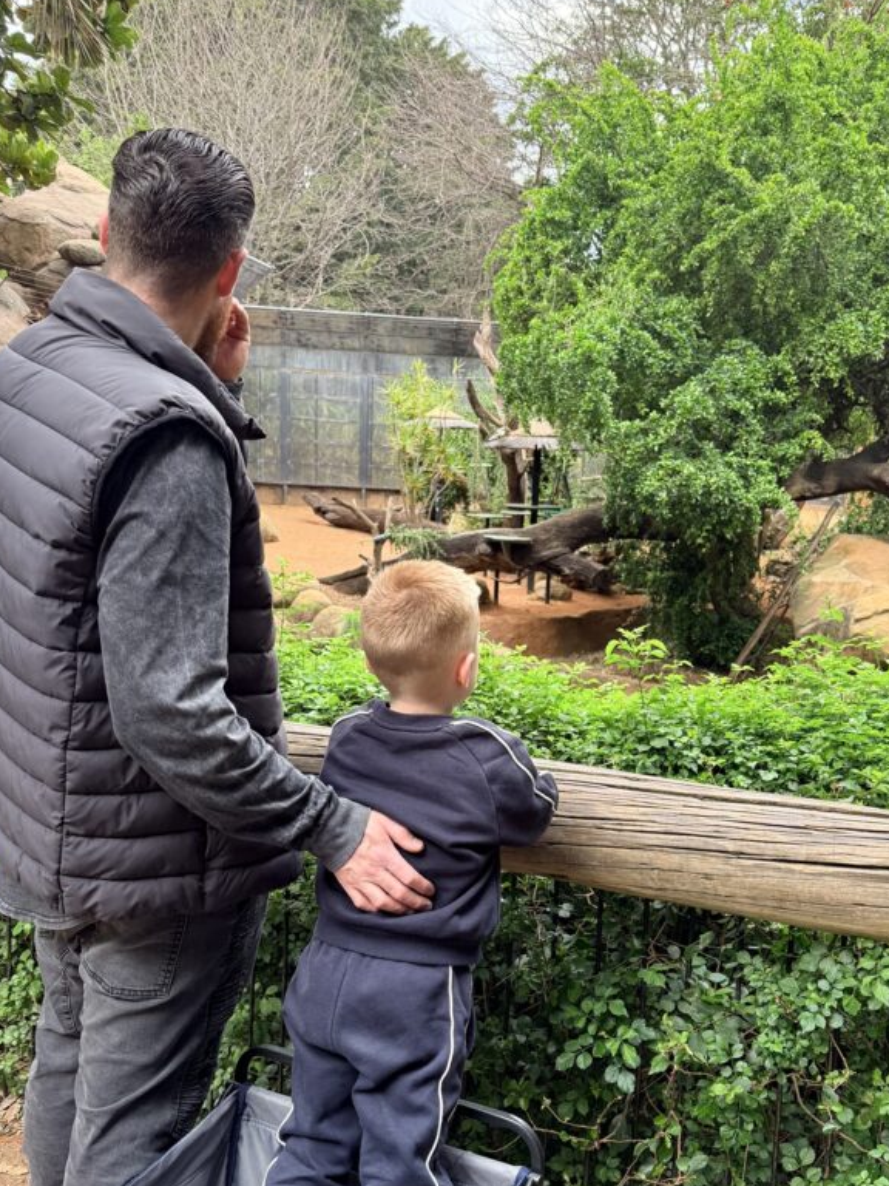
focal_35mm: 32
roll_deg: -2.9
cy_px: 675
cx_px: 503
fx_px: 1096
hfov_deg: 44.1
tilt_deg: -10.6
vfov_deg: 56.6
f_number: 1.78
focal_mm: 6.76
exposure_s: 1/223
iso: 100
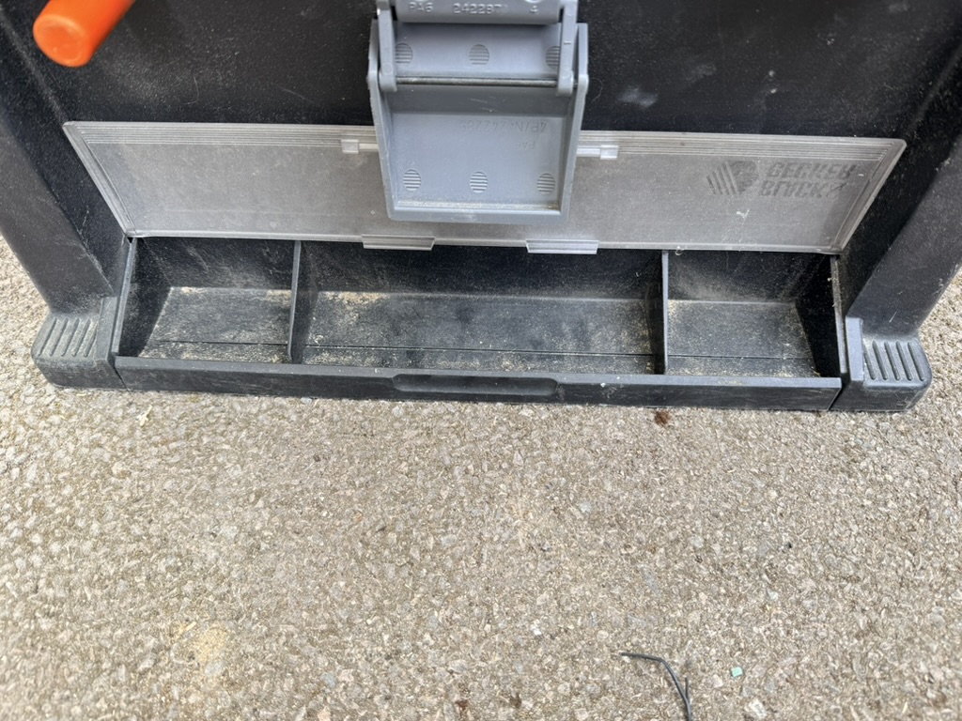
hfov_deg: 71.6
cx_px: 481
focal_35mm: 24
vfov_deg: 56.8
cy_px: 360
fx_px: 667
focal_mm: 6.76
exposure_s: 1/121
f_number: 1.78
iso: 100
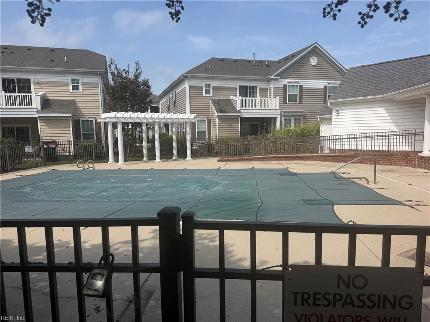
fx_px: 298
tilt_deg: -5.8
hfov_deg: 71.6
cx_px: 215
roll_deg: +1.4
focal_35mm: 24
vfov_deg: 56.8
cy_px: 161
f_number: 1.78
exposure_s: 1/5714
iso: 80
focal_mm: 6.76
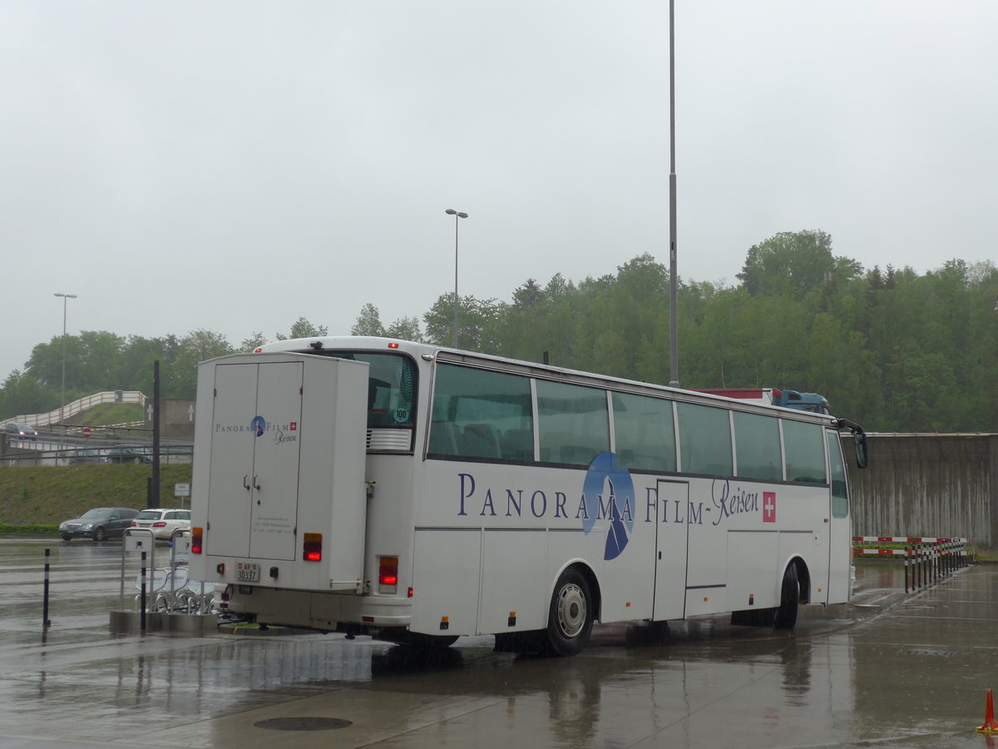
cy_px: 374
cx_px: 499
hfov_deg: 36.8
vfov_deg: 28.0
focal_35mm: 52
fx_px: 1499
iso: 80
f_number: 3.3
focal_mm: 10.7
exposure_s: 1/250
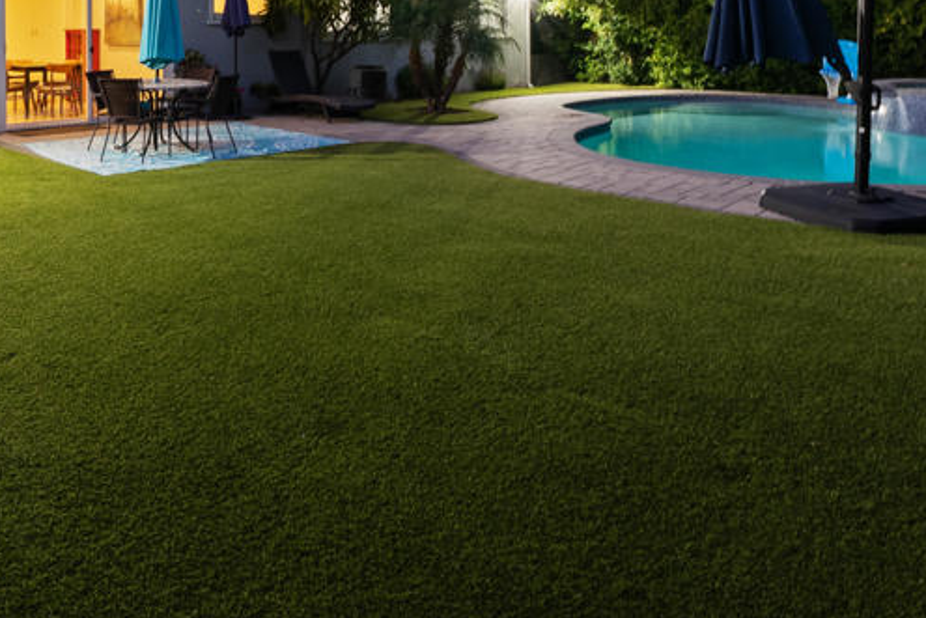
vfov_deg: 38.3
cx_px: 334
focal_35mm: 31
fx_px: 798
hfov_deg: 59.3
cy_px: 21
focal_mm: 15
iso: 250
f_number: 9
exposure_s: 1
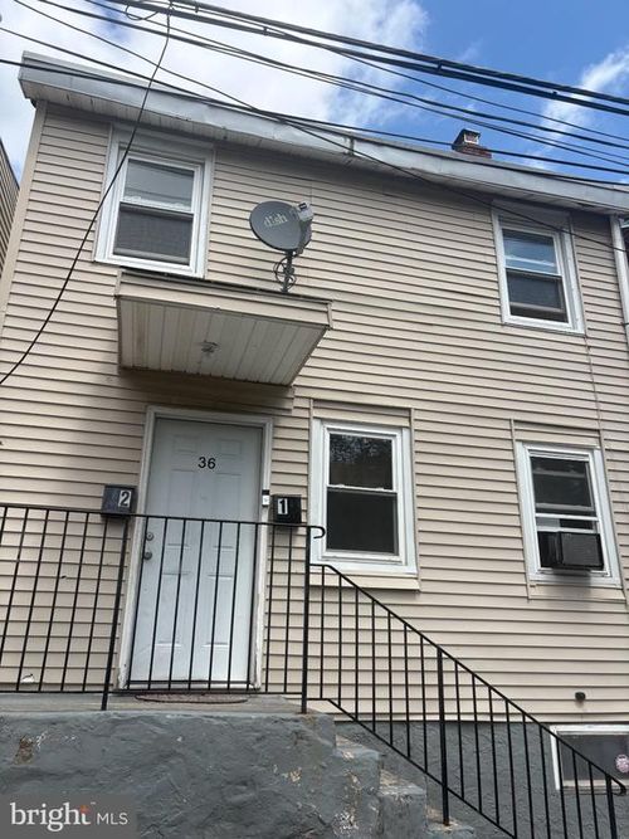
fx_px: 630
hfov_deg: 53.0
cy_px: 420
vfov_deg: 67.3
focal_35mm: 26
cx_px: 314
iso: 50
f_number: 1.6
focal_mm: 5.96
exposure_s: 1/3125
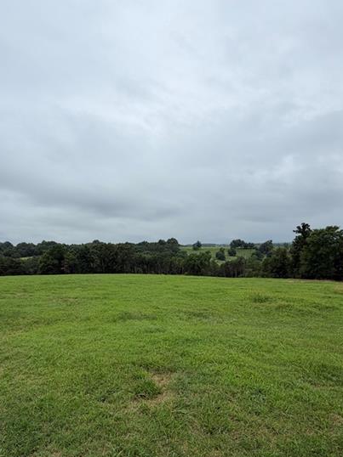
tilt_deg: -6.7
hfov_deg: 65.5
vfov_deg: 80.3
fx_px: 264
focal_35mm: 20
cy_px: 285
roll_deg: +2.0
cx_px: 143
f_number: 2.2
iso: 40
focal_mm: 2.22
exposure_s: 1/631
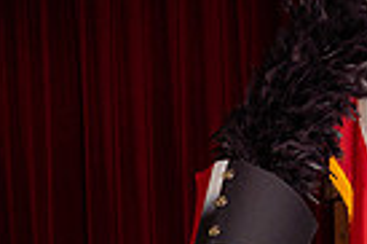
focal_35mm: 112
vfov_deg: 10.7
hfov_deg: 18.3
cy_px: 558
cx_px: 182
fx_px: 1140
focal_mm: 34
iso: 200
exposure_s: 1/250
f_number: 5
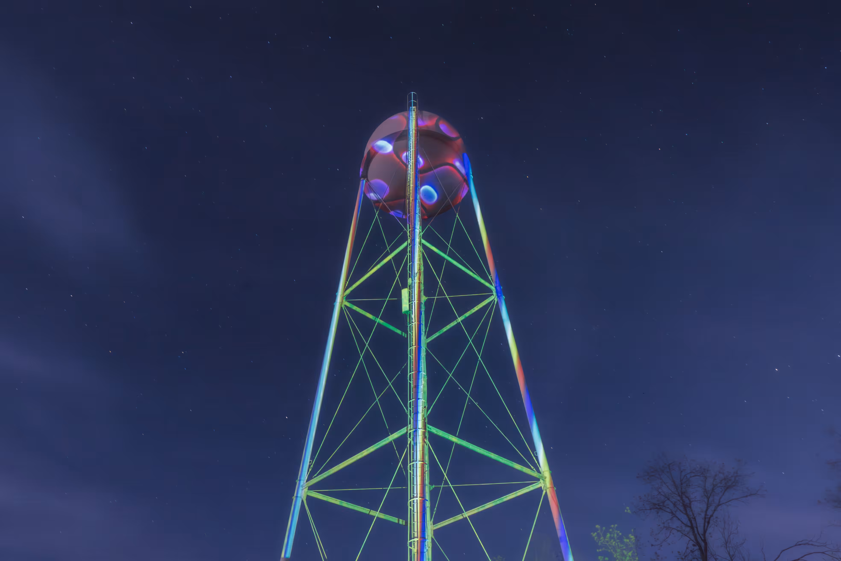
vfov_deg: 53.1
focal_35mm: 24
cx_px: 420
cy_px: 280
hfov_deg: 73.7
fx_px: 561
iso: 250
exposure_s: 30
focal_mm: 16
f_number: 10
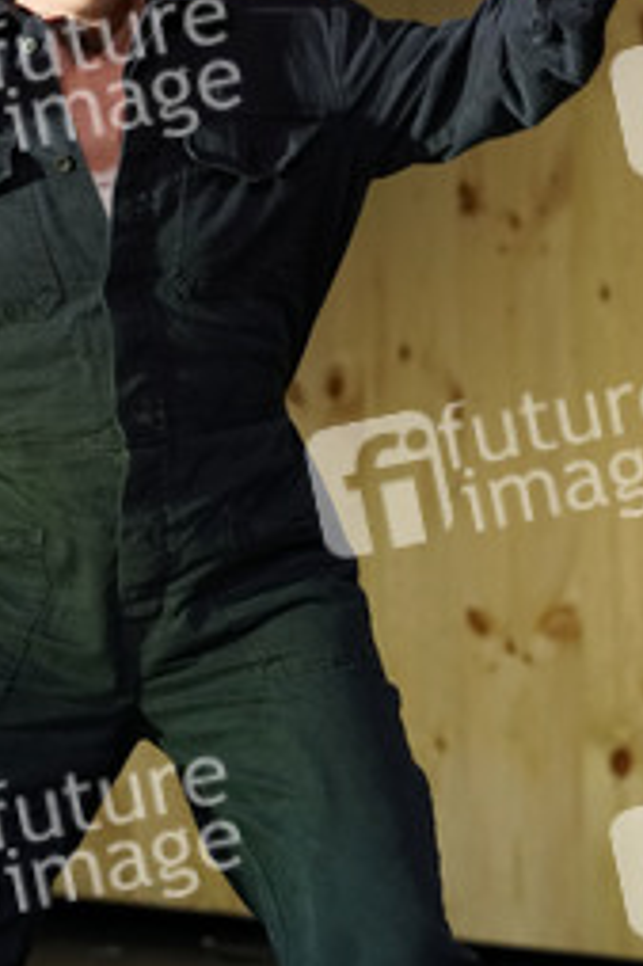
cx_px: 156
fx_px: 3595
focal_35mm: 134
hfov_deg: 10.2
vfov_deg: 15.3
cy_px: 278
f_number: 2.8
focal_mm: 85
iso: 1600
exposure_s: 1/200
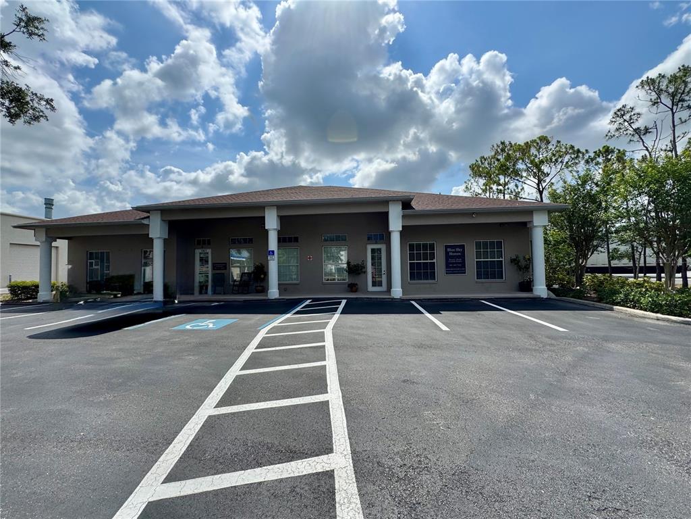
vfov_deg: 85.7
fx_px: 279
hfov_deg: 102.1
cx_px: 346
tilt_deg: +1.8
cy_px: 260
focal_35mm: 14
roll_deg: +1.0
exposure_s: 1/2146
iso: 50
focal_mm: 2.22
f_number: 2.2
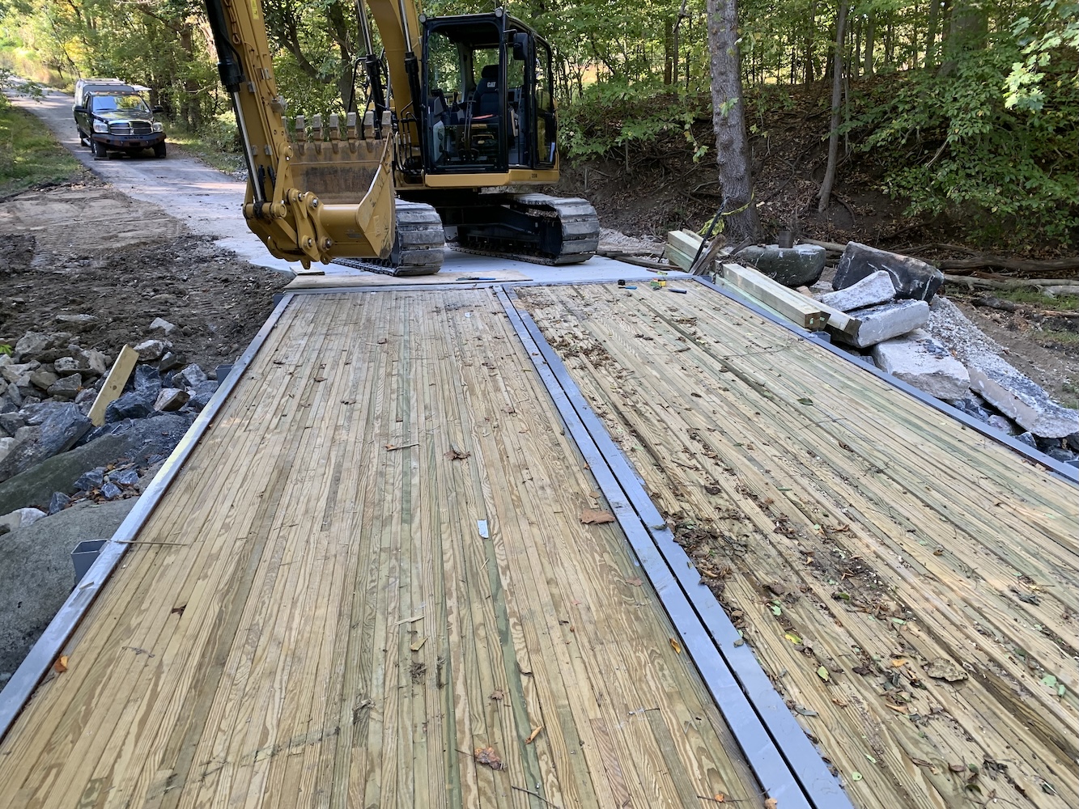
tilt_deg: -18.9
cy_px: 404
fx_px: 811
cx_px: 540
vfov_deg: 53.1
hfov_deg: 67.3
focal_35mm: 26
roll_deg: +1.1
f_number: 1.8
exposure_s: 1/121
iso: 100
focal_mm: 4.25
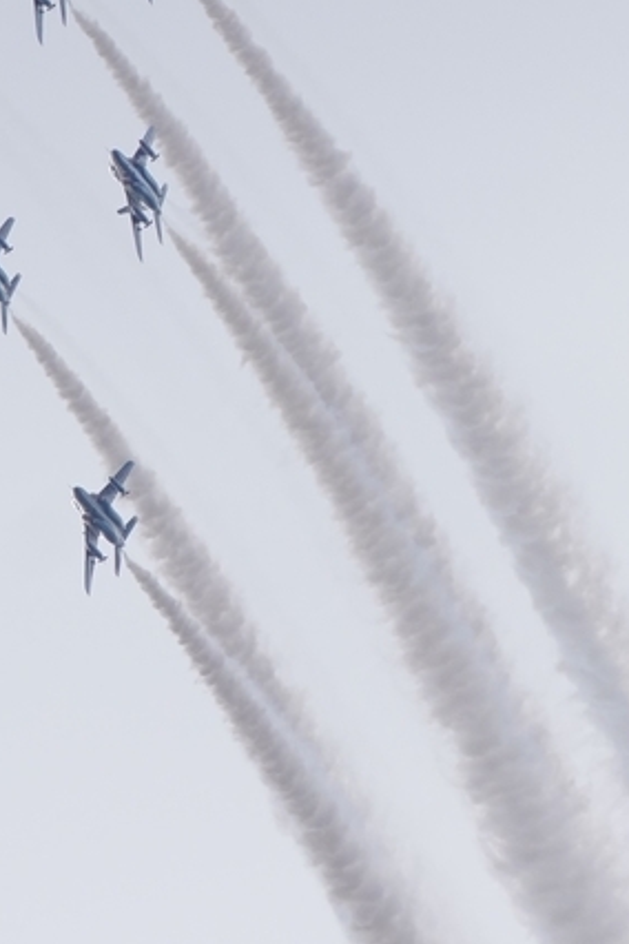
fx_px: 14780
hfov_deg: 2.4
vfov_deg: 3.7
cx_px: 318
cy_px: 488
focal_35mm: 564
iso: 320
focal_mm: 300
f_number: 5.6
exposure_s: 1/1000
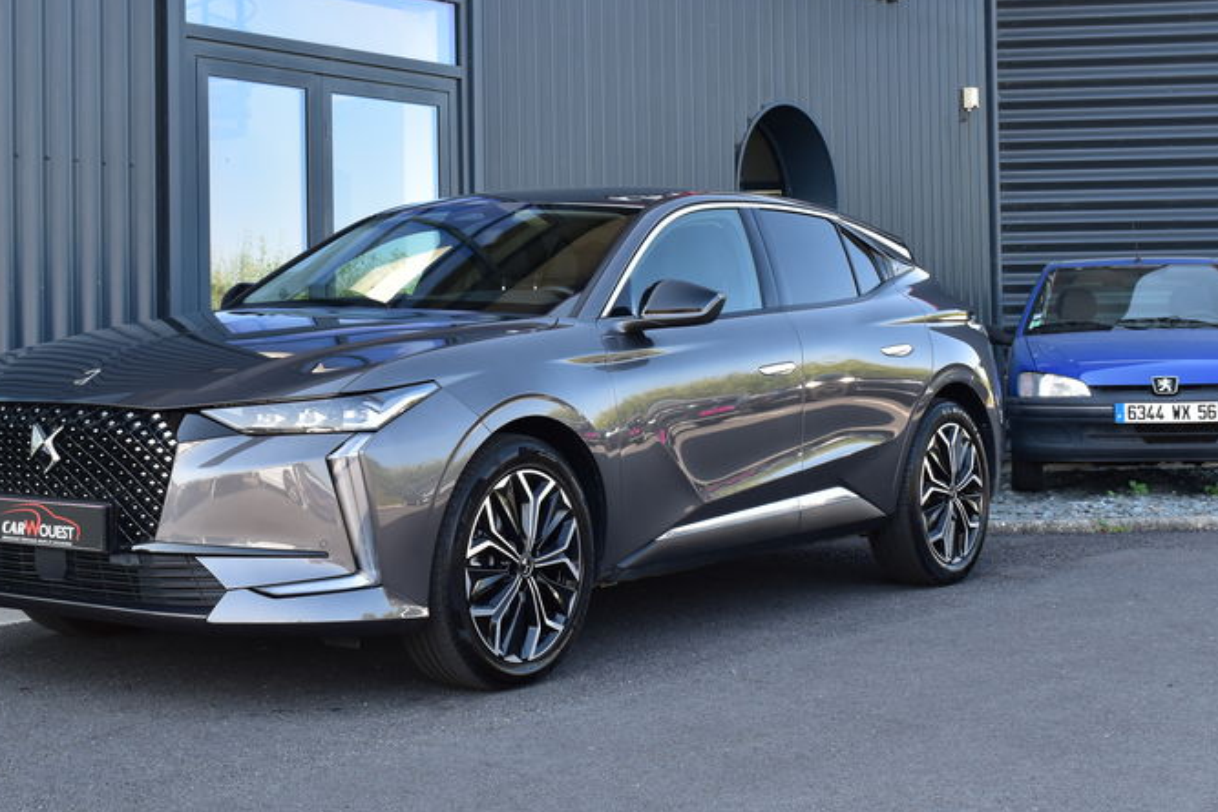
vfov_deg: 22.2
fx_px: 2056
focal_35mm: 61
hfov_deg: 33.0
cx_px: 537
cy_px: 253
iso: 400
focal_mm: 27
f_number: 8
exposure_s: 1/80
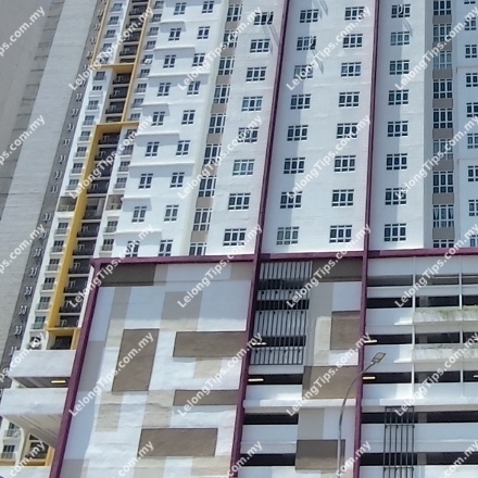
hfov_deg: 33.1
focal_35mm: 51
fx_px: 797
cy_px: 59
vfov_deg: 32.0
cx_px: 325
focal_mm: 1.65
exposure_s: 1/1672
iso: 50
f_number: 2.2
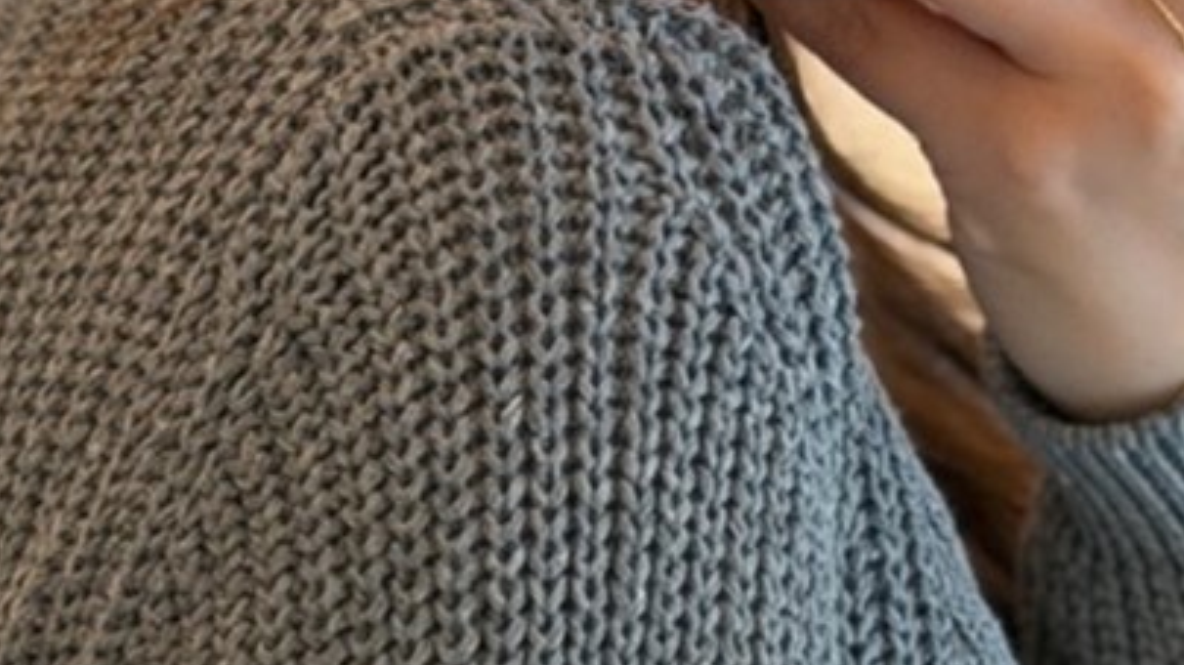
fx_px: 6497
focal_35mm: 207
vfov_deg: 5.6
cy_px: 1602
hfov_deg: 10.4
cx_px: 413
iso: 250
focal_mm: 6.76
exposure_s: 1/59
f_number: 1.78
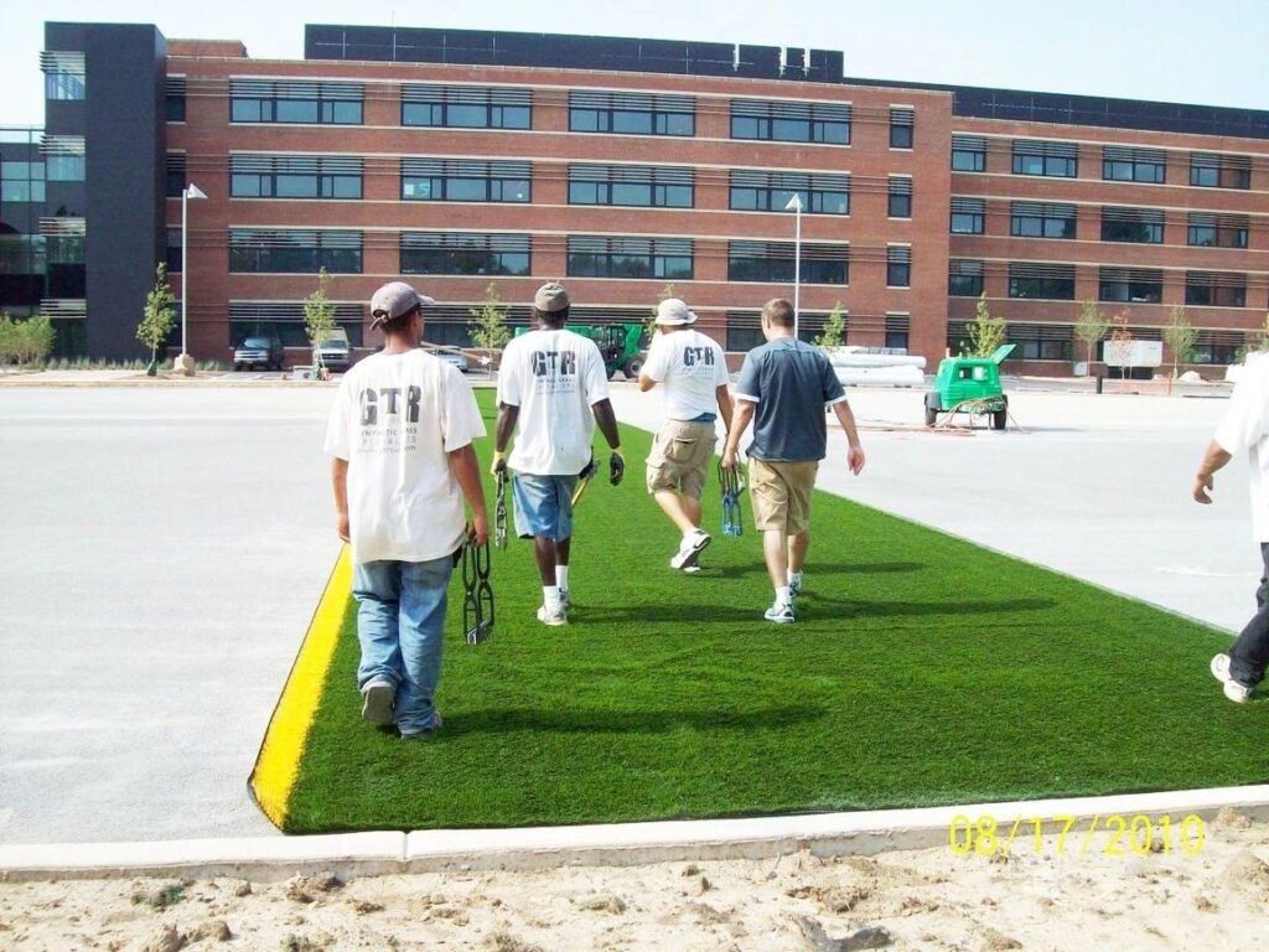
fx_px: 1320
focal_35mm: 36
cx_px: 634
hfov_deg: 51.4
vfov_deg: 39.7
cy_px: 476
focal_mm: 6
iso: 80
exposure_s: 1/386
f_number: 4.8
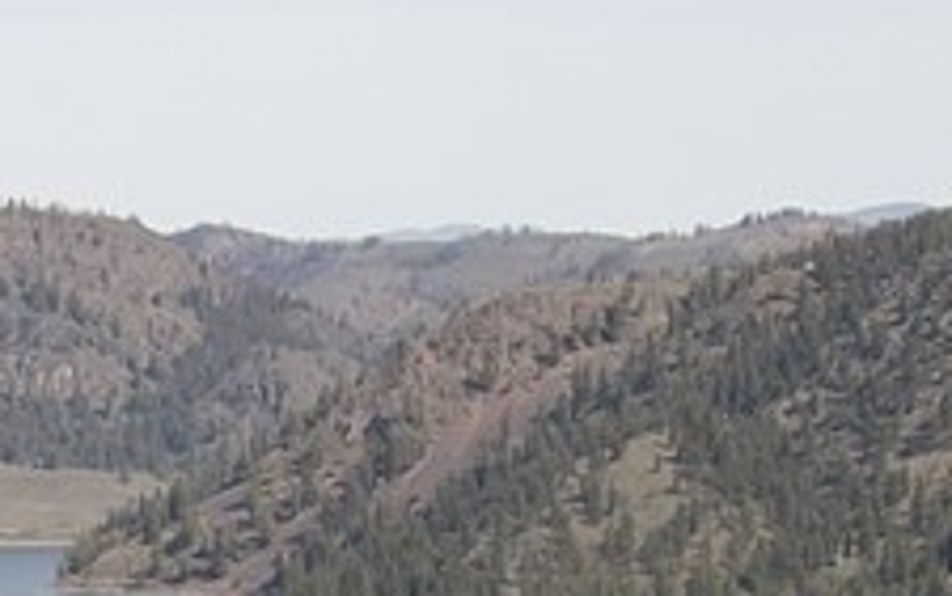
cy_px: 1873
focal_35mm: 181
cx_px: -440
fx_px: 4700
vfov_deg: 6.5
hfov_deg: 11.2
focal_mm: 4.5
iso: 100
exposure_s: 1/500
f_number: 2.8
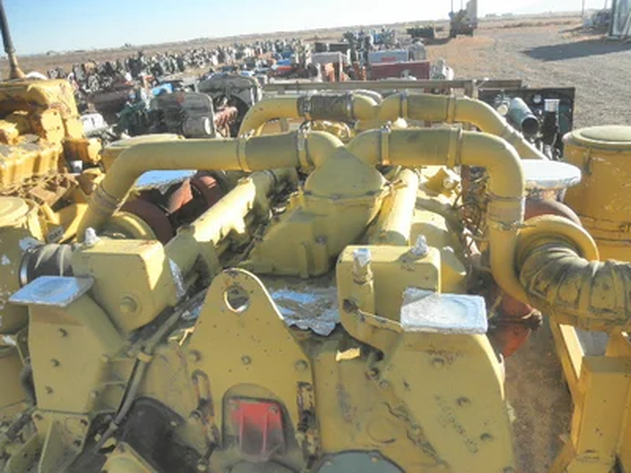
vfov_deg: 49.7
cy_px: 236
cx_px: 316
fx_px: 510
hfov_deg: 63.4
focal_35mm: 28
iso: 64
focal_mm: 5
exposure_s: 1/500
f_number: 3
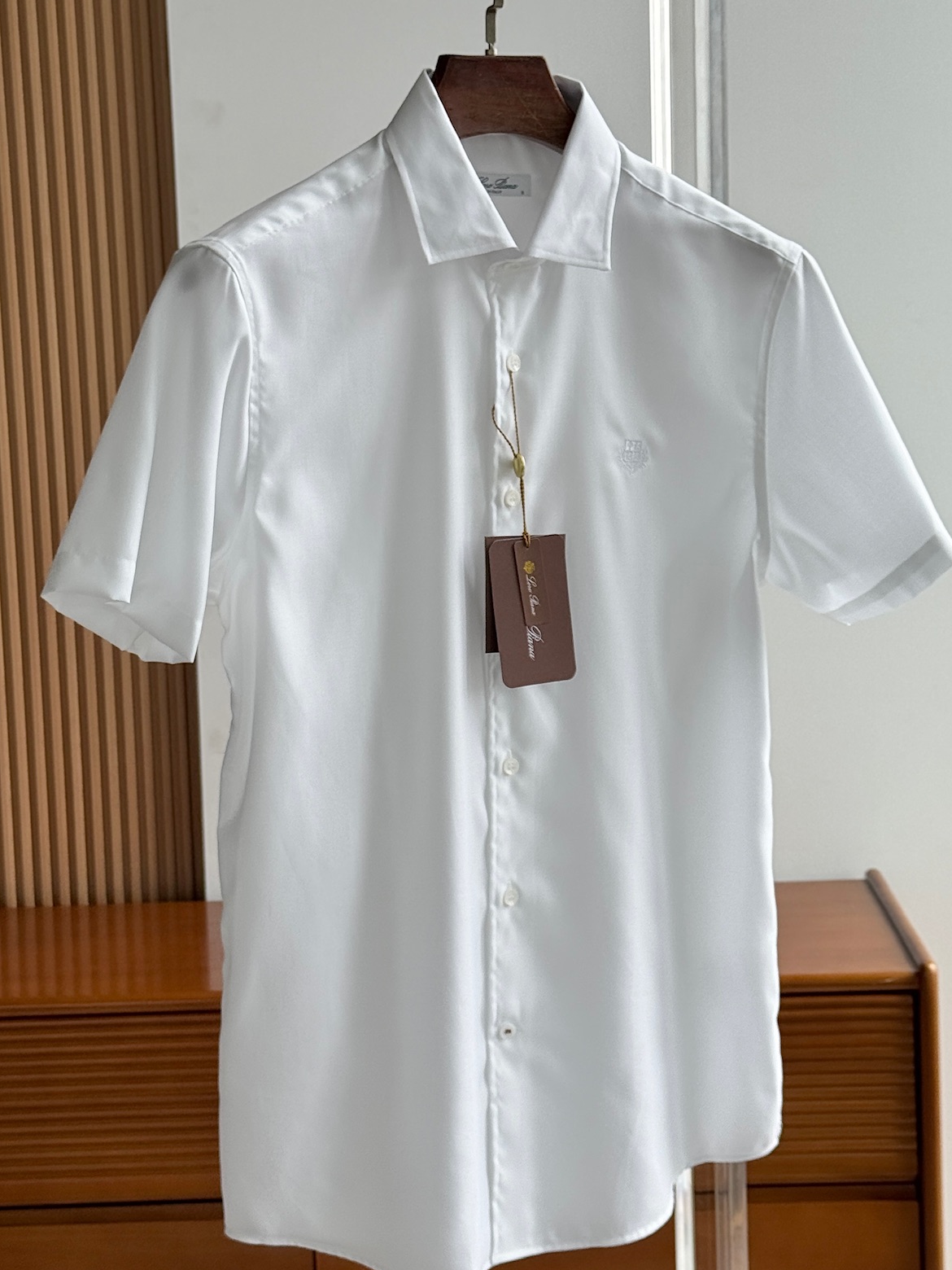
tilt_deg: -7.1
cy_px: 586
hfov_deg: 23.3
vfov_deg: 30.7
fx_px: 2310
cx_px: 521
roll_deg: +1.5
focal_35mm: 63
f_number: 1.78
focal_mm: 6.76
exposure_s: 1/488
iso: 64
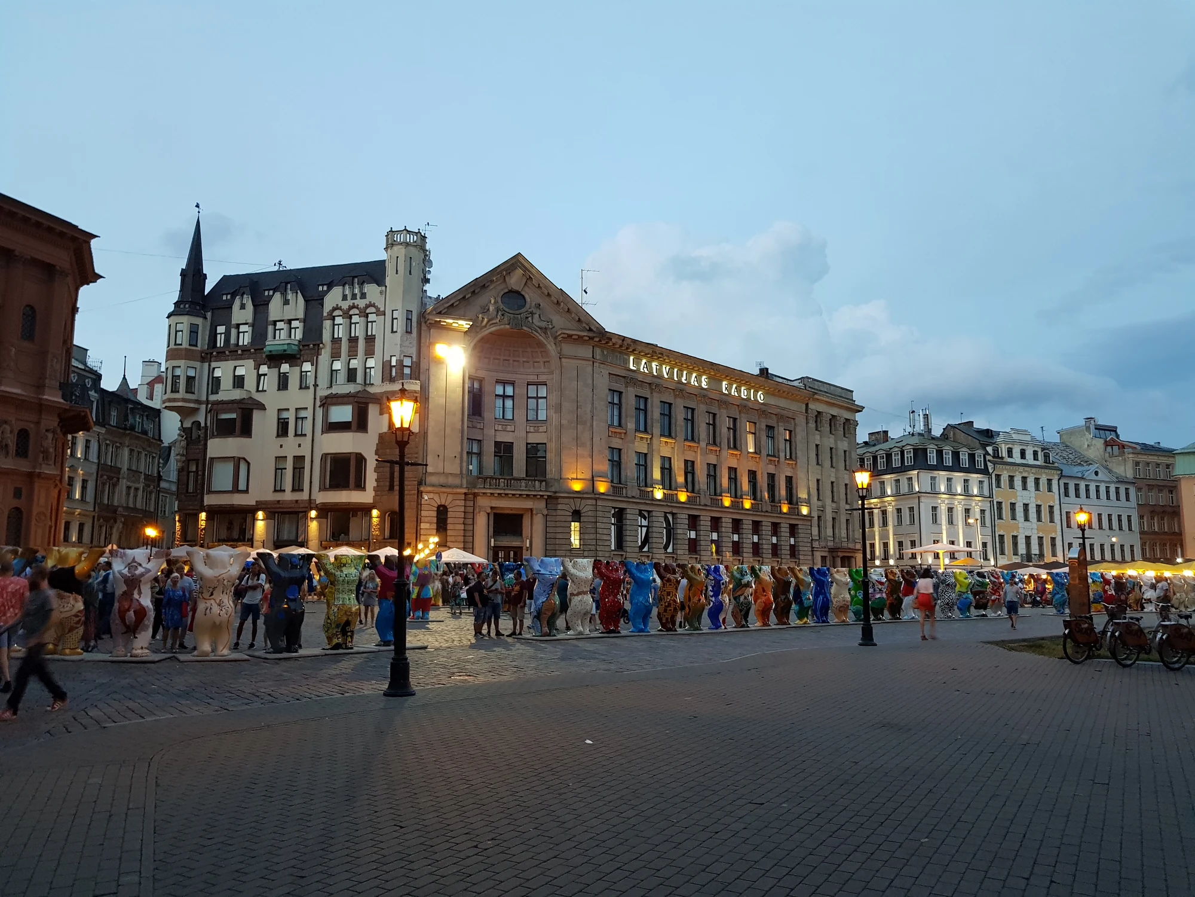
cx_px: 598
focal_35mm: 26
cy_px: 448
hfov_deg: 67.3
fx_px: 898
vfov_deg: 53.1
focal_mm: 4.2
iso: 200
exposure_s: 1/14
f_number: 1.7
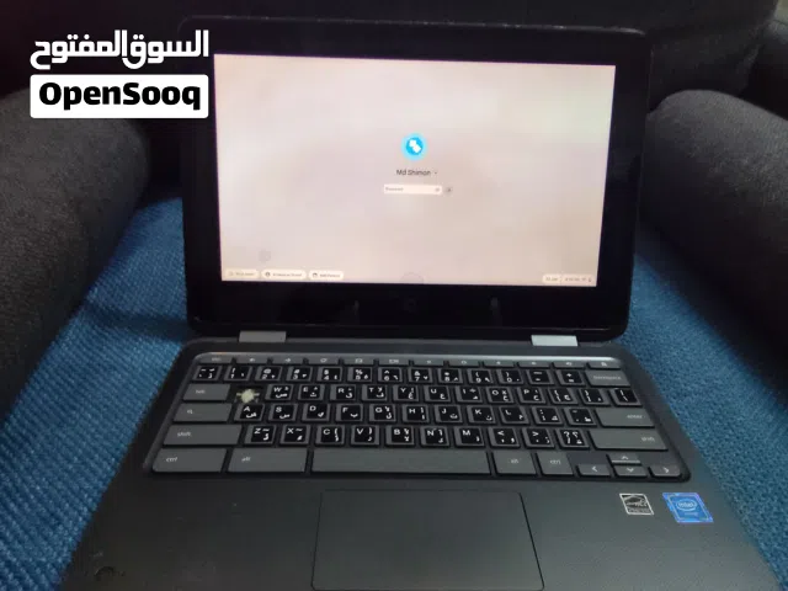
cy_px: 296
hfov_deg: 67.3
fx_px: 592
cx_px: 394
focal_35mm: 26
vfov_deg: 53.1
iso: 200
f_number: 2
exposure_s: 1/40
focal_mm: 2.78
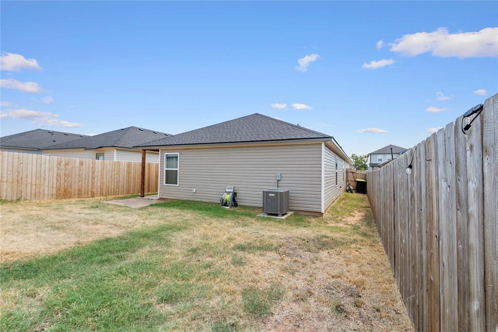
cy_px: 166
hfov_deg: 95.0
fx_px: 228
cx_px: 249
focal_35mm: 16
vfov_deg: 72.1
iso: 100
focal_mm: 11
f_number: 7.1
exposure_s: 1/250
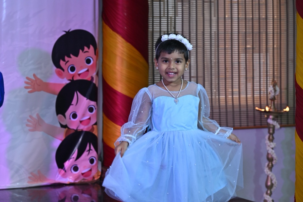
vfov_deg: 13.0
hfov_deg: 19.5
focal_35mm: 105
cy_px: 101
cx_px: 152
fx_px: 883
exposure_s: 1/160
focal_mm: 105
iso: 640
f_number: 7.1
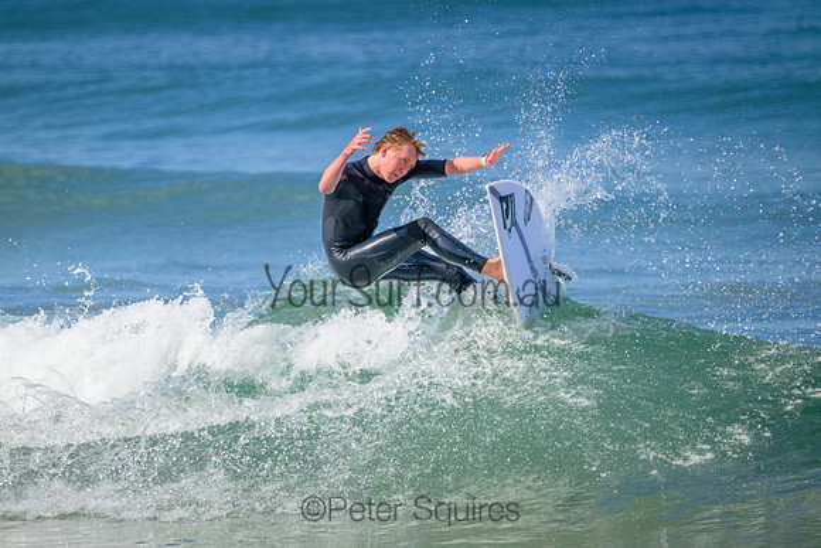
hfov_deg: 2.6
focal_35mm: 800
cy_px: 274
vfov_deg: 1.7
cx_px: 410
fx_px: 18248
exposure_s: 1/1250
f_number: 11
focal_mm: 800
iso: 2000
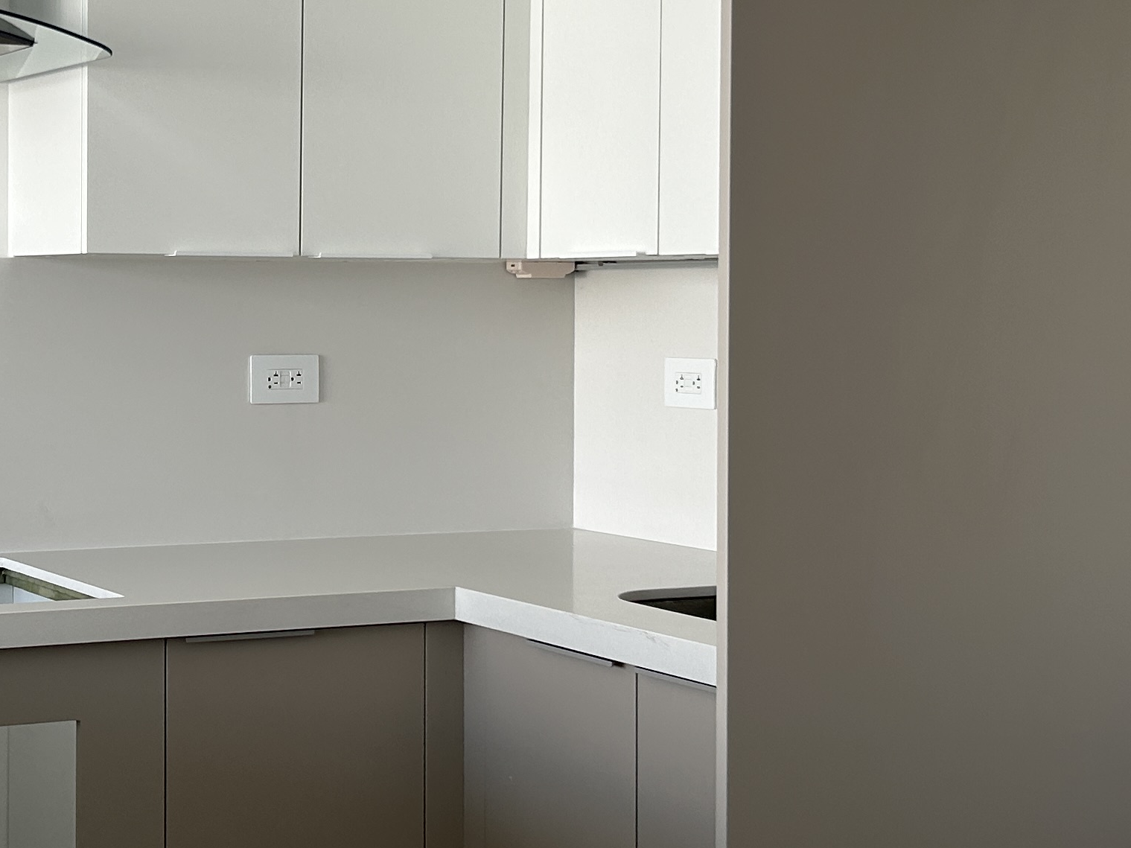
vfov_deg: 21.3
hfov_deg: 27.3
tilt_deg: -2.3
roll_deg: +0.2
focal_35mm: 69
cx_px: 153
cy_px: 375
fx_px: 2254
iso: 40
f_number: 1.5
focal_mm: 5.7
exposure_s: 1/121
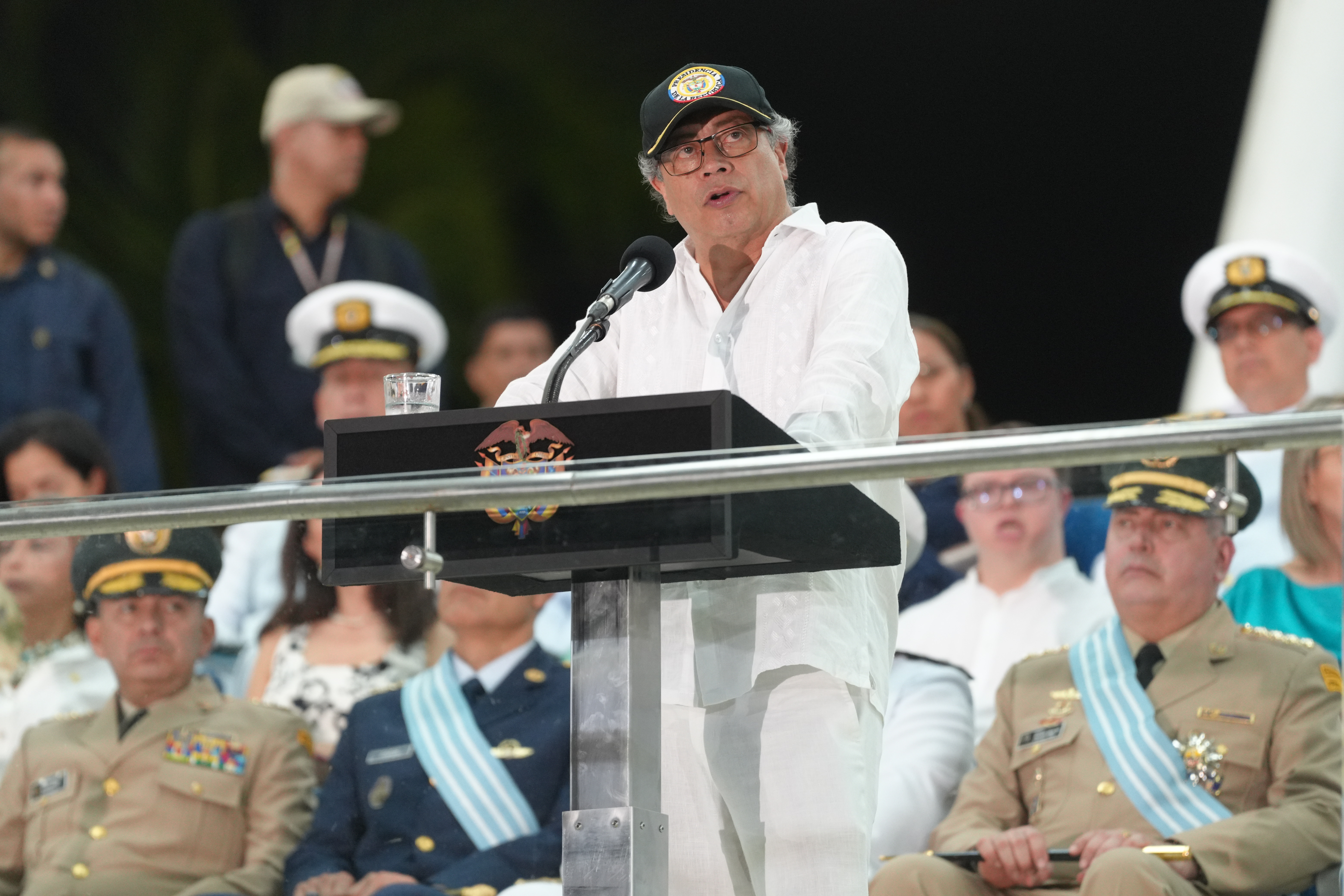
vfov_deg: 4.6
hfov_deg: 6.9
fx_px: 11199
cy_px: 448
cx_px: 672
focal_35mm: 300
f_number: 2.8
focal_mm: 200
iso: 1600
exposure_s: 1/100
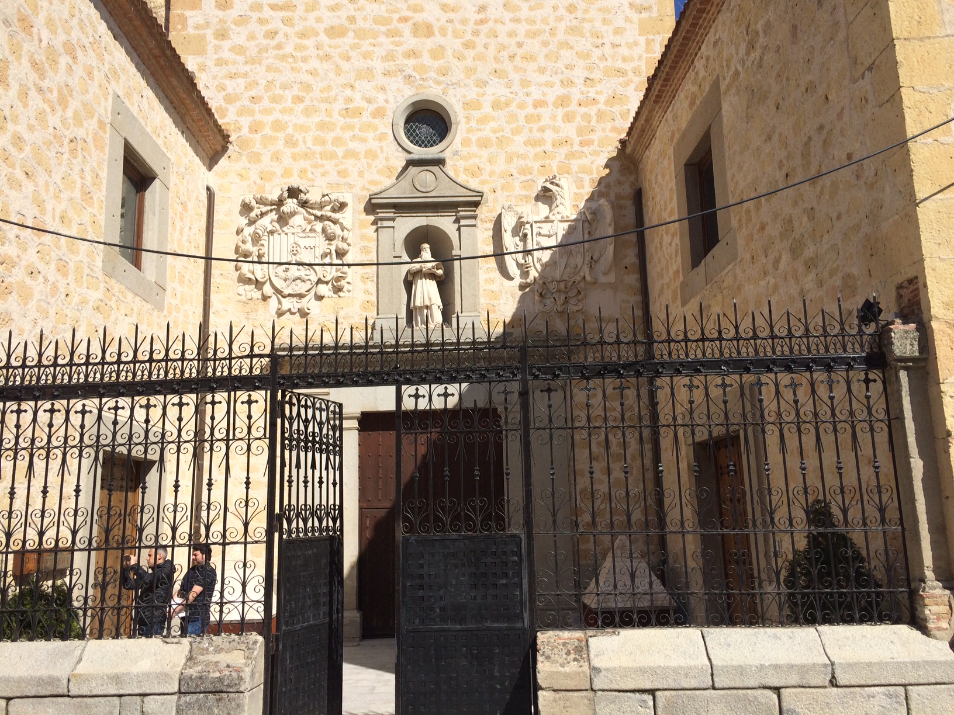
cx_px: 477
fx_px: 827
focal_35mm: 30
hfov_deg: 60.0
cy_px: 358
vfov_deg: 46.8
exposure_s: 1/2933
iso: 40
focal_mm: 4.12
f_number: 2.2
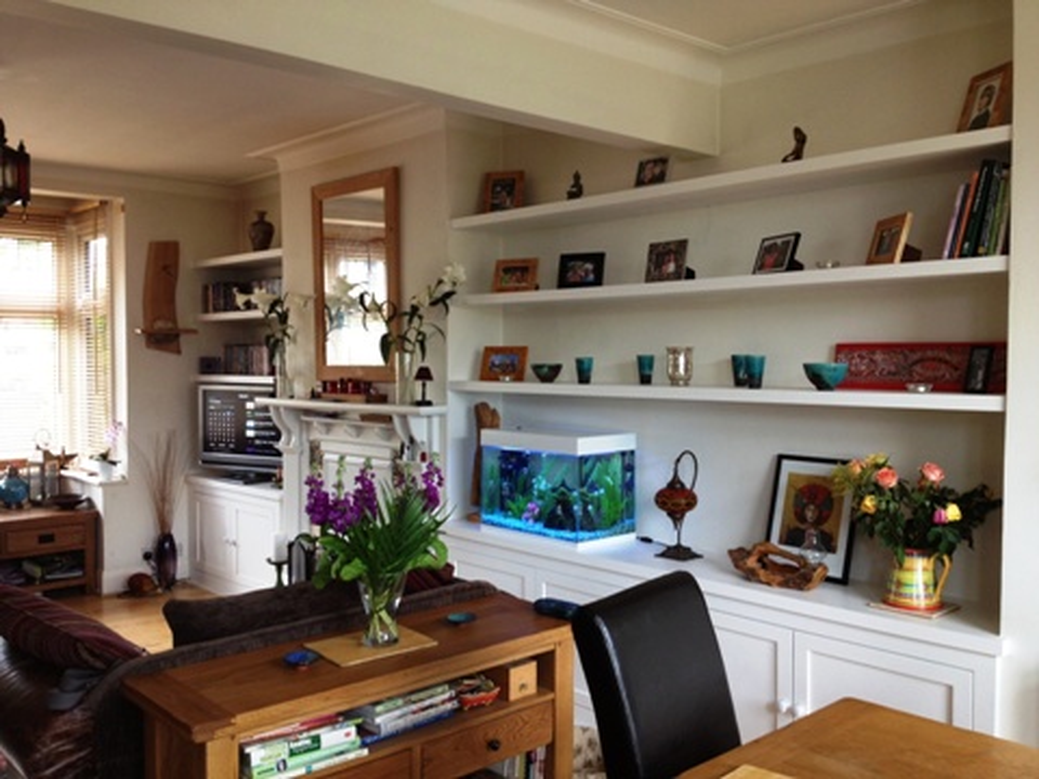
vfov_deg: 40.7
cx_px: 520
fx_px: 1051
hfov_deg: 52.6
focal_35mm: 35
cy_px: 390
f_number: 2.4
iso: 64
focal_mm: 4.28
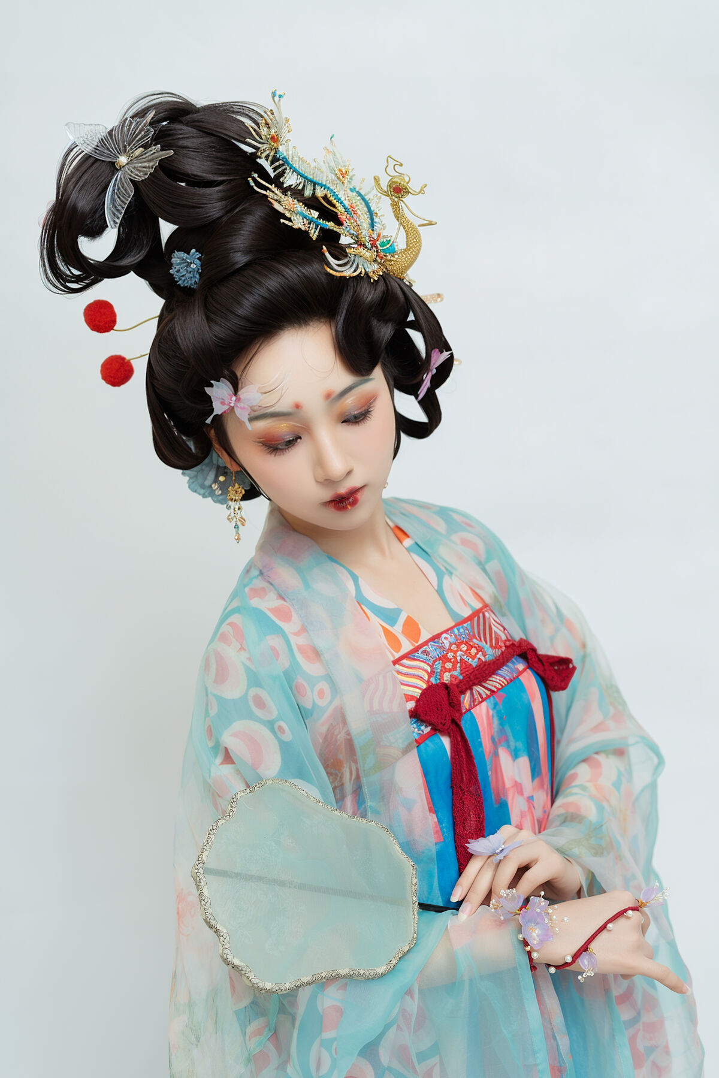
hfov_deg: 27.0
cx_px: 360
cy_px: 539
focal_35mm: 50
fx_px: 1497
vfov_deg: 39.6
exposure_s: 1/125
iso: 100
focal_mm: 50
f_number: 2.8
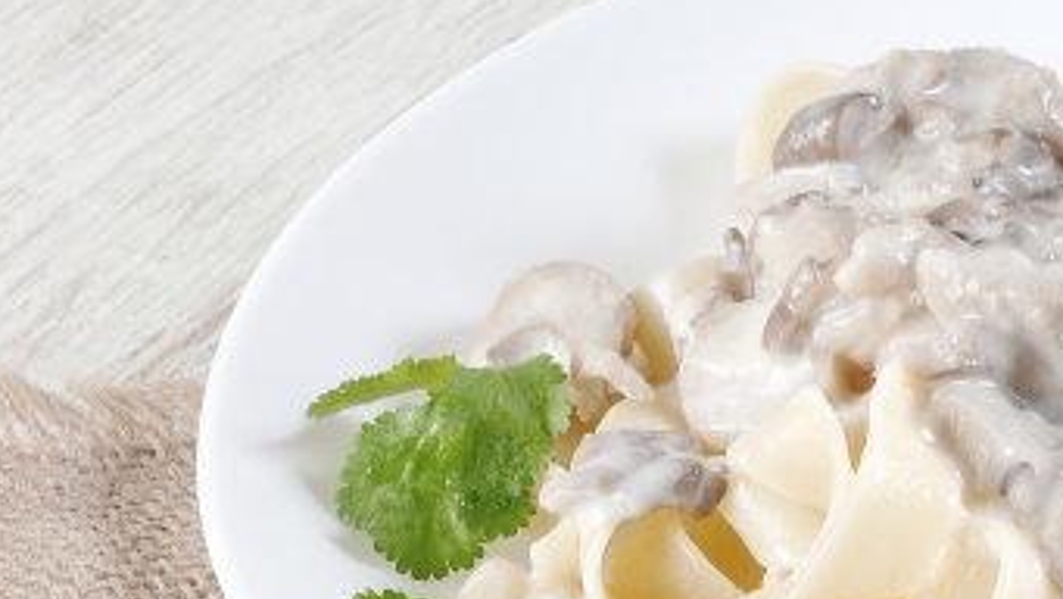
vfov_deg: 4.1
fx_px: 8343
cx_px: 867
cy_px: 468
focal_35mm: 296
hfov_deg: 7.3
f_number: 25
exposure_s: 1/125
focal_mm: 105
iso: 100
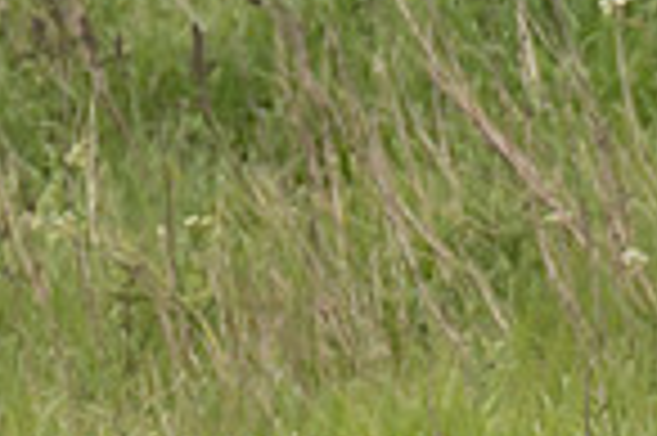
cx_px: -939
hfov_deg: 0.8
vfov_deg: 0.5
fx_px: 48982
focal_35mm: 2687
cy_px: 199
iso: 250
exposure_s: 1/1000
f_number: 4
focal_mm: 200
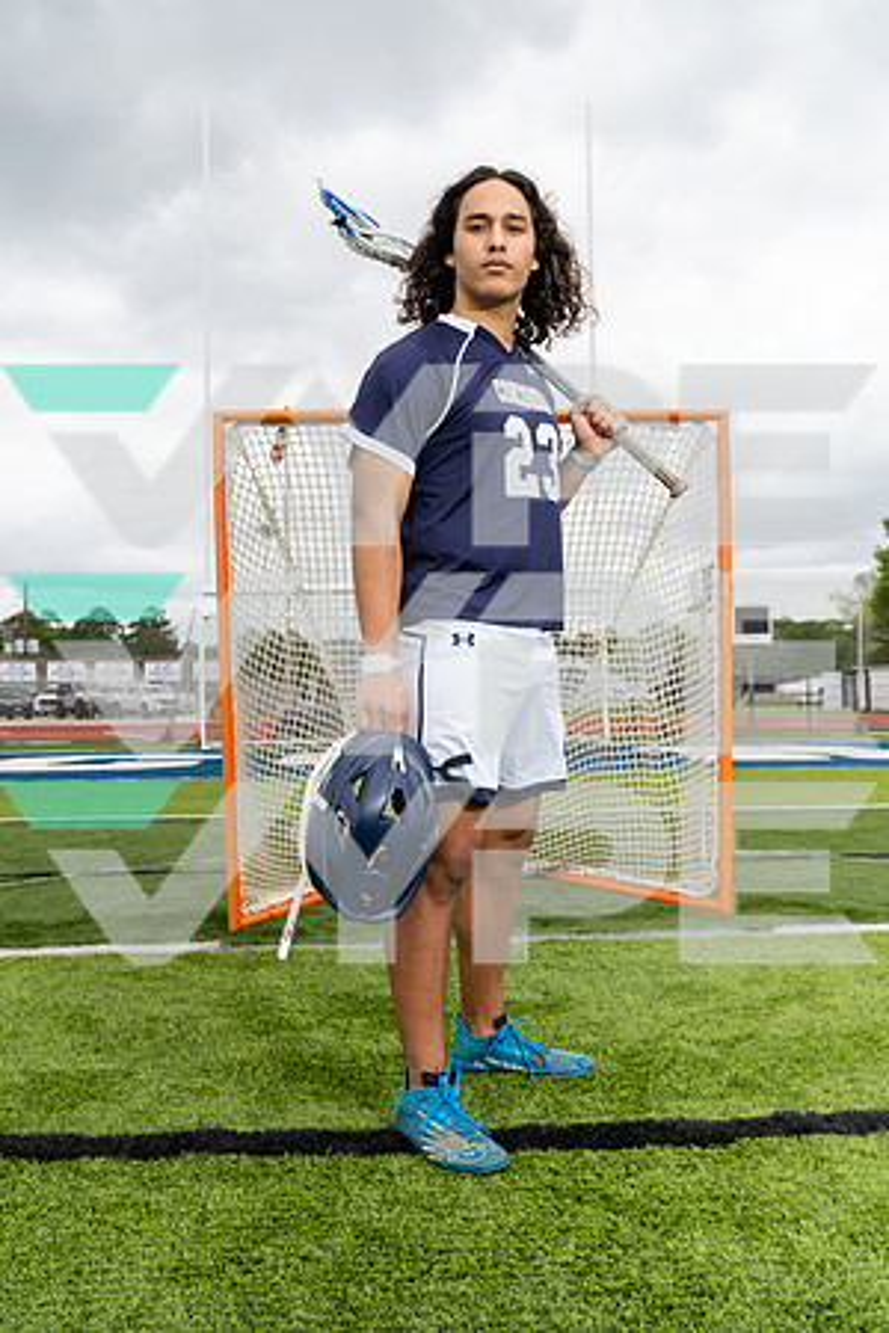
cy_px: 666
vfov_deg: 58.7
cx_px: 444
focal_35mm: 32
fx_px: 1185
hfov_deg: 41.1
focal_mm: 32
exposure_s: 1/250
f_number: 7.1
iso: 250
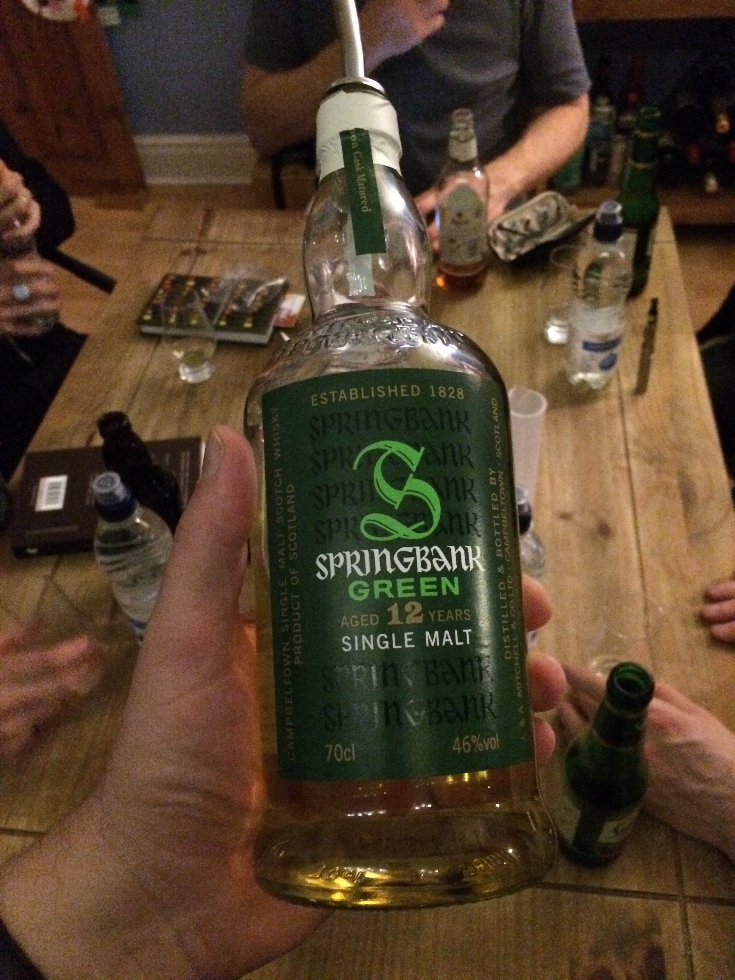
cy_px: 490
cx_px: 368
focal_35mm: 29
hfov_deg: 48.2
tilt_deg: -47.0
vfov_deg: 61.7
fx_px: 821
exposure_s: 1/15
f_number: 2.2
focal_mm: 4.15
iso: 1250
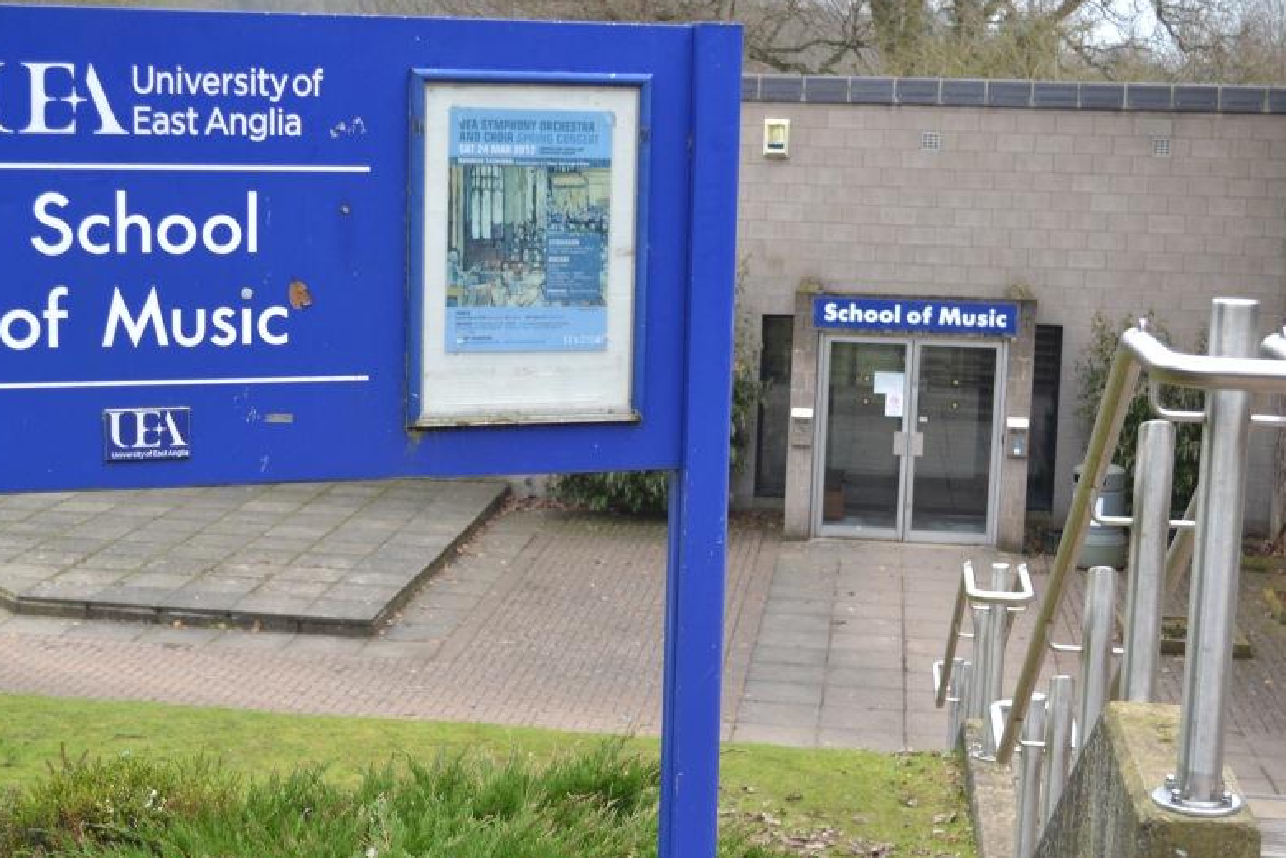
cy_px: 468
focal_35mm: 63
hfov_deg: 31.9
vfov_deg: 21.6
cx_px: 562
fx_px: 2250
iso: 400
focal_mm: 32
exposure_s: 1/100
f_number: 5
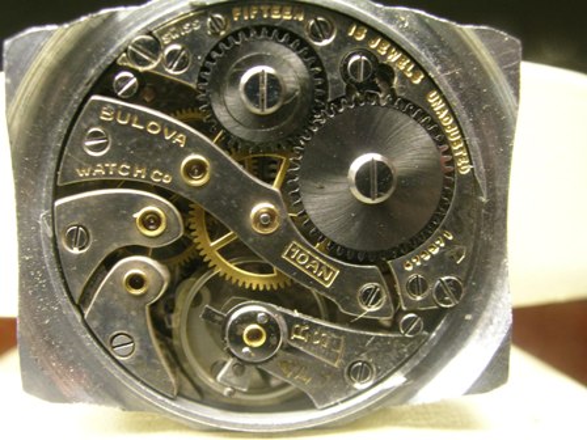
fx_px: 848
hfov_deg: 38.2
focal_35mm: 50
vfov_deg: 29.1
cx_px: 294
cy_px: 220
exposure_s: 1/3.1
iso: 128
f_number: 4.8
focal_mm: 10.3
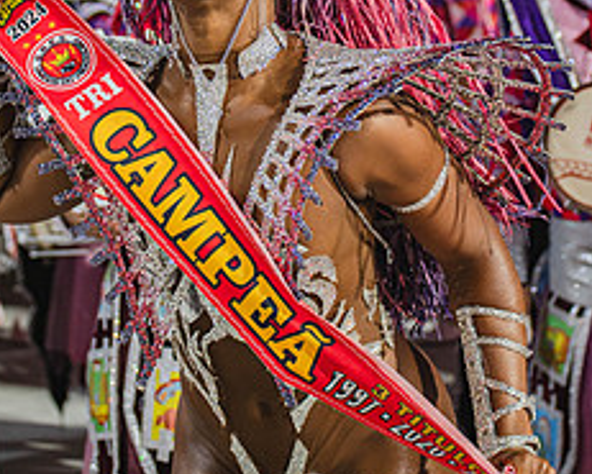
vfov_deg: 11.9
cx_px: 309
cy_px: -41
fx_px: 2244
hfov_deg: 15.0
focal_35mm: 128
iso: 2500
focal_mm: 70
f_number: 4.5
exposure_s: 1/160
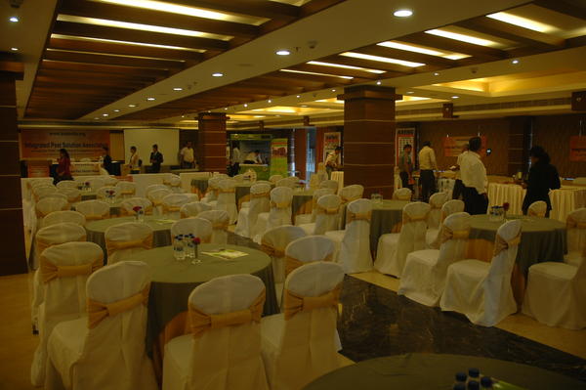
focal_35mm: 27
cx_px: 293
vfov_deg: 47.9
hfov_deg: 67.4
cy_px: 195
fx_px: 439
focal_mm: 18
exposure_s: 1/30
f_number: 3.5
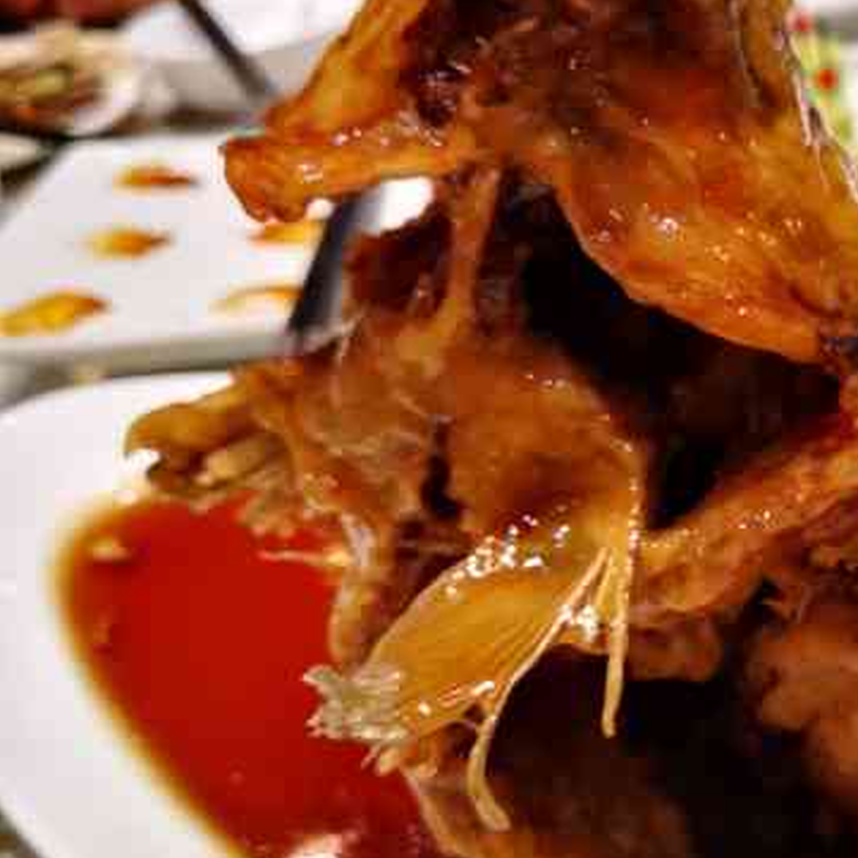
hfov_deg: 26.4
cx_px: 834
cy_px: 381
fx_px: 1739
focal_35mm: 62
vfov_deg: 27.7
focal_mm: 4.75
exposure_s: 1/100
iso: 400
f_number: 1.8
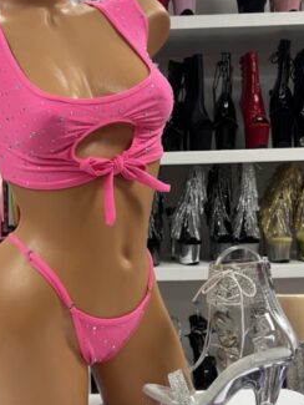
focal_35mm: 48
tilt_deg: -0.1
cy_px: 183
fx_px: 562
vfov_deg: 39.6
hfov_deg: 30.0
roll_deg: +2.6
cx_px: 91
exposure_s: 1/60
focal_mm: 5.7
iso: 125
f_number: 1.5
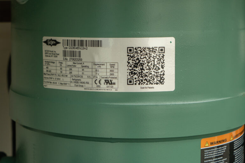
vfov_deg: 15.9
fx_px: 585
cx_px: 92
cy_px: 62
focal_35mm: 86
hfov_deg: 23.6
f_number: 6.3
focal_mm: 65
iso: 640
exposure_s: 1/160
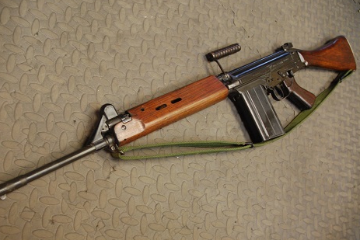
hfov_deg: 54.0
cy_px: 146
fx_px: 350
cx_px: 141
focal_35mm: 35
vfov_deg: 37.7
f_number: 3.5
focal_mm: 18
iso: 800
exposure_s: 1/30
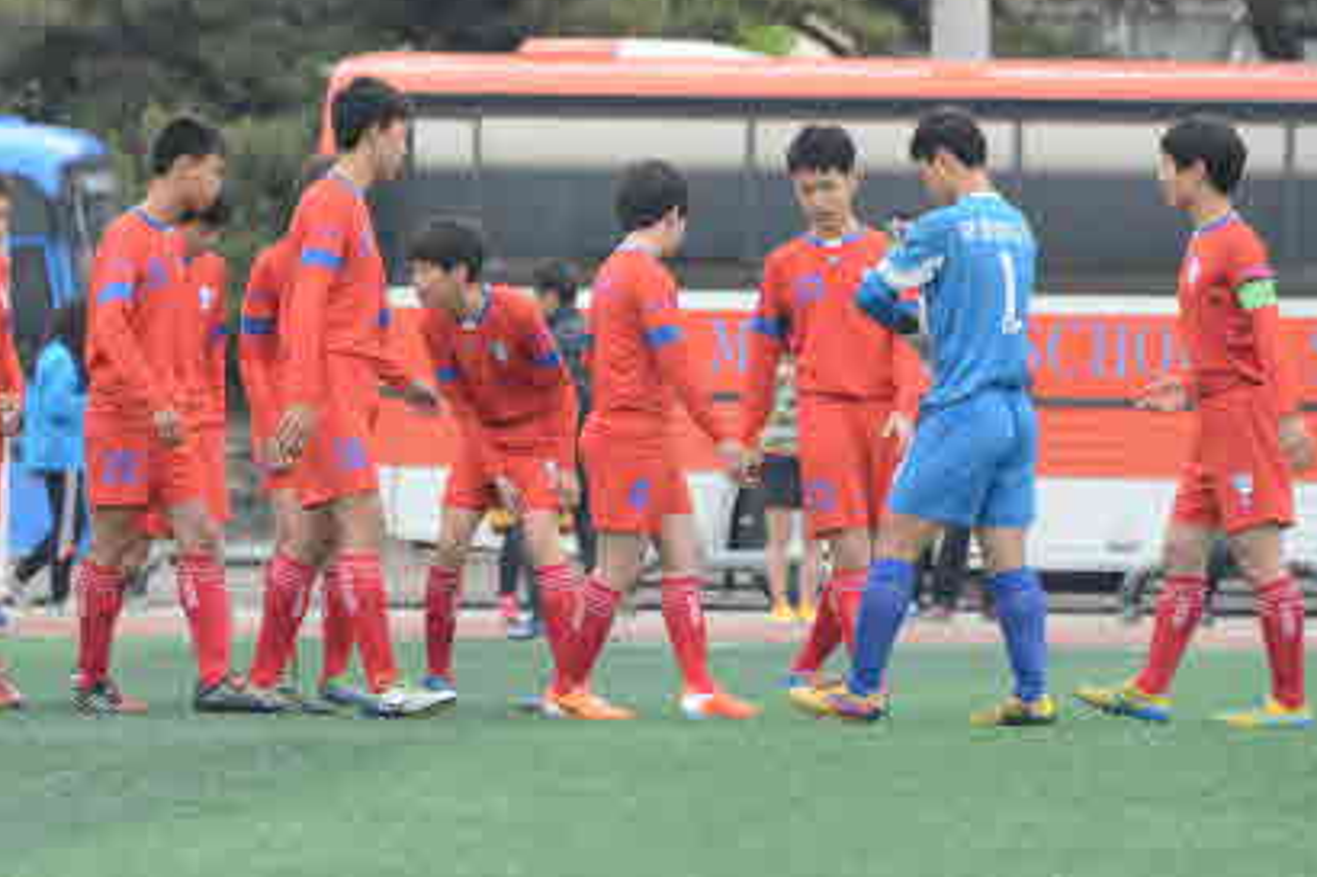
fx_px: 10495
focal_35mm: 287
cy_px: 342
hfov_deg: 7.2
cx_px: 559
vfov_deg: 4.8
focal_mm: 230
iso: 200
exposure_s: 1/250
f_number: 7.1
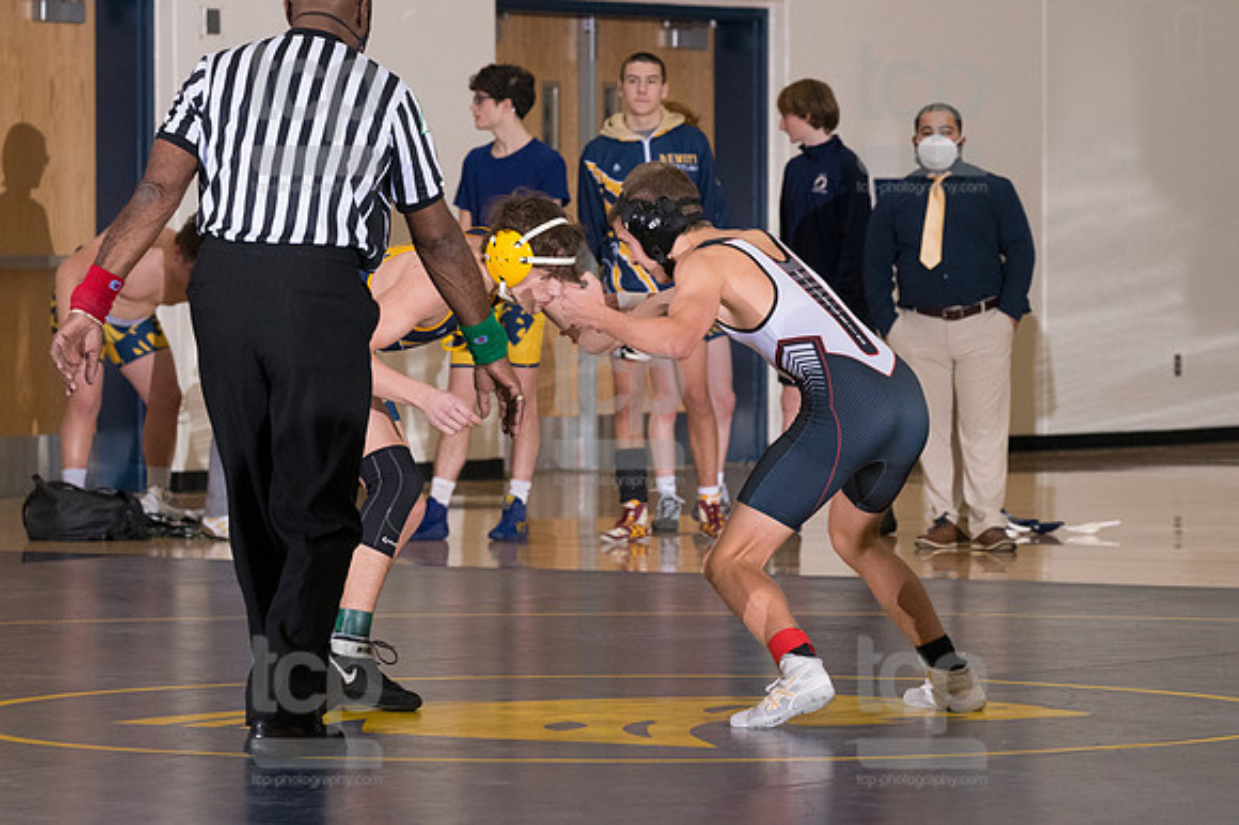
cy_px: 412
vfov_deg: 6.8
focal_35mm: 202
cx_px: 620
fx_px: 6948
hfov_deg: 10.2
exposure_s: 1/250
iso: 2000
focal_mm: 135
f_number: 5.6
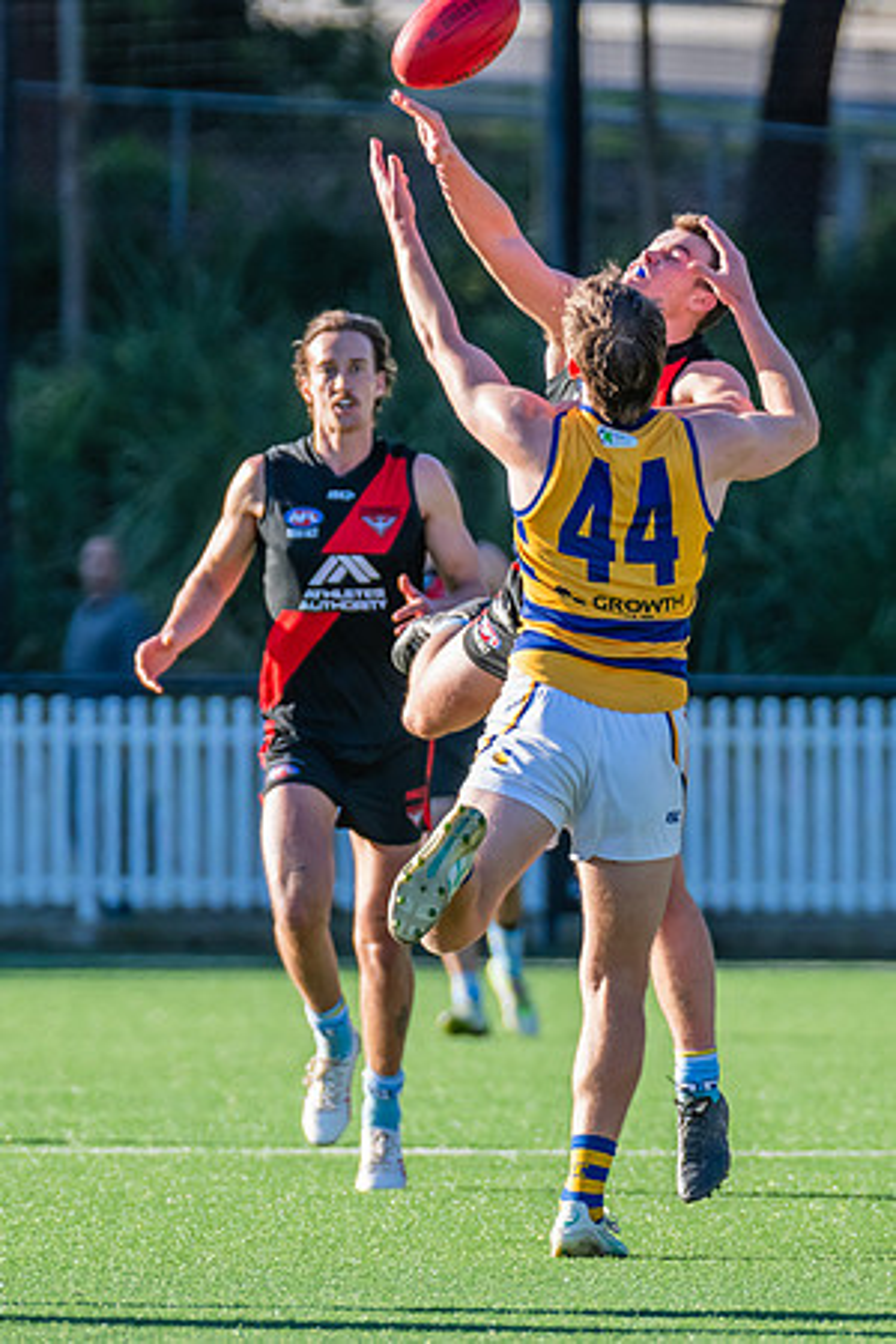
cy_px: 788
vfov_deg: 3.1
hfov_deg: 2.1
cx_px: 478
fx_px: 24956
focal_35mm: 669
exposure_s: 1/1250
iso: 800
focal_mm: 380
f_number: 5.6
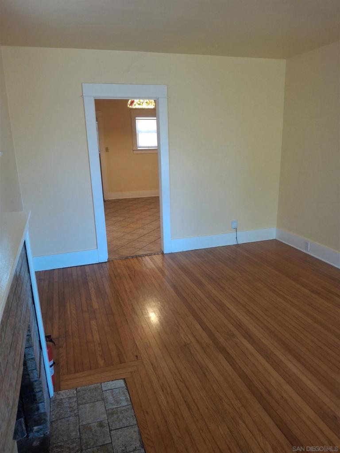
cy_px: 226
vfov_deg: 69.4
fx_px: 327
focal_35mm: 25
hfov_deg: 54.9
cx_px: 170
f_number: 1.8
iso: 160
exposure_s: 1/60
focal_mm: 4.69
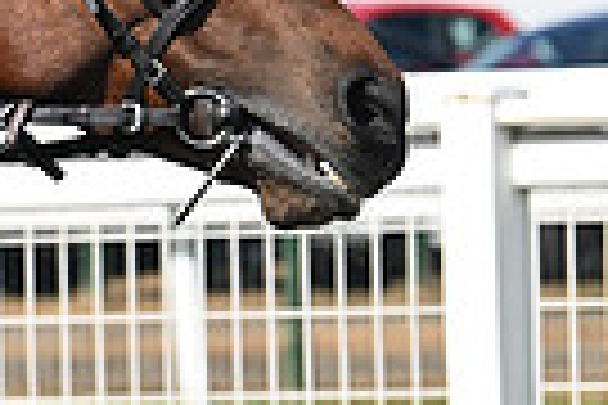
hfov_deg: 3.8
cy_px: 88
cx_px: -640
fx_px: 9069
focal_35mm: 537
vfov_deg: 2.6
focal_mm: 125
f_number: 5.6
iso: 400
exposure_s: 1/2000
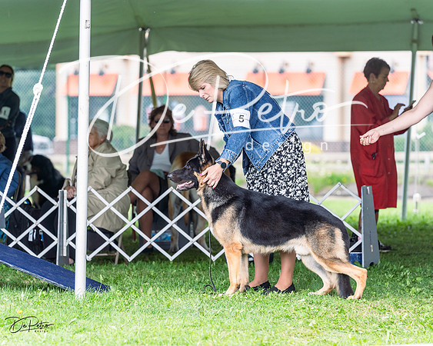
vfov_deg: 8.2
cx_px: 216
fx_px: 2409
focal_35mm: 188
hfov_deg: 10.3
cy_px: 173
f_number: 4.5
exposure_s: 1/640
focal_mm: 167
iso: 400
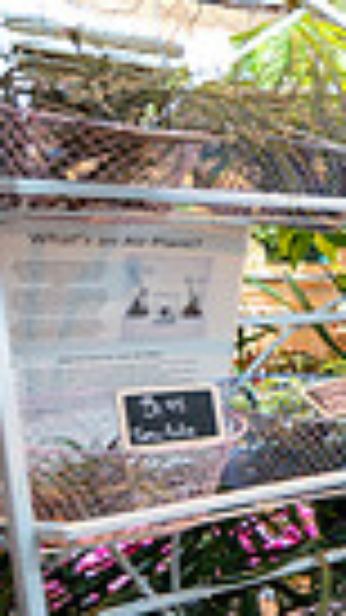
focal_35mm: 62
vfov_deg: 33.7
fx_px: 1012
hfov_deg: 9.7
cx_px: 1200
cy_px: 366
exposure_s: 1/160
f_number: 4
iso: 125
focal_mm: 14
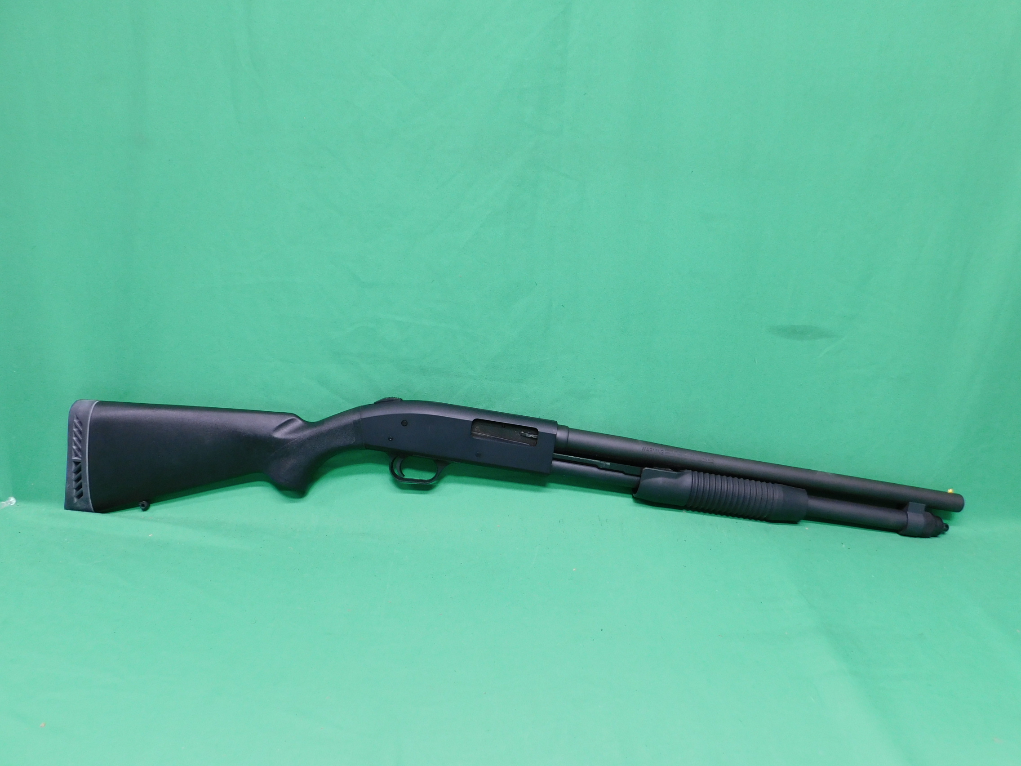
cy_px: 383
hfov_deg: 73.9
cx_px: 510
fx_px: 678
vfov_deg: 58.9
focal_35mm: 23
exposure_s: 1/30
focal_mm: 4
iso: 160
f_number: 3
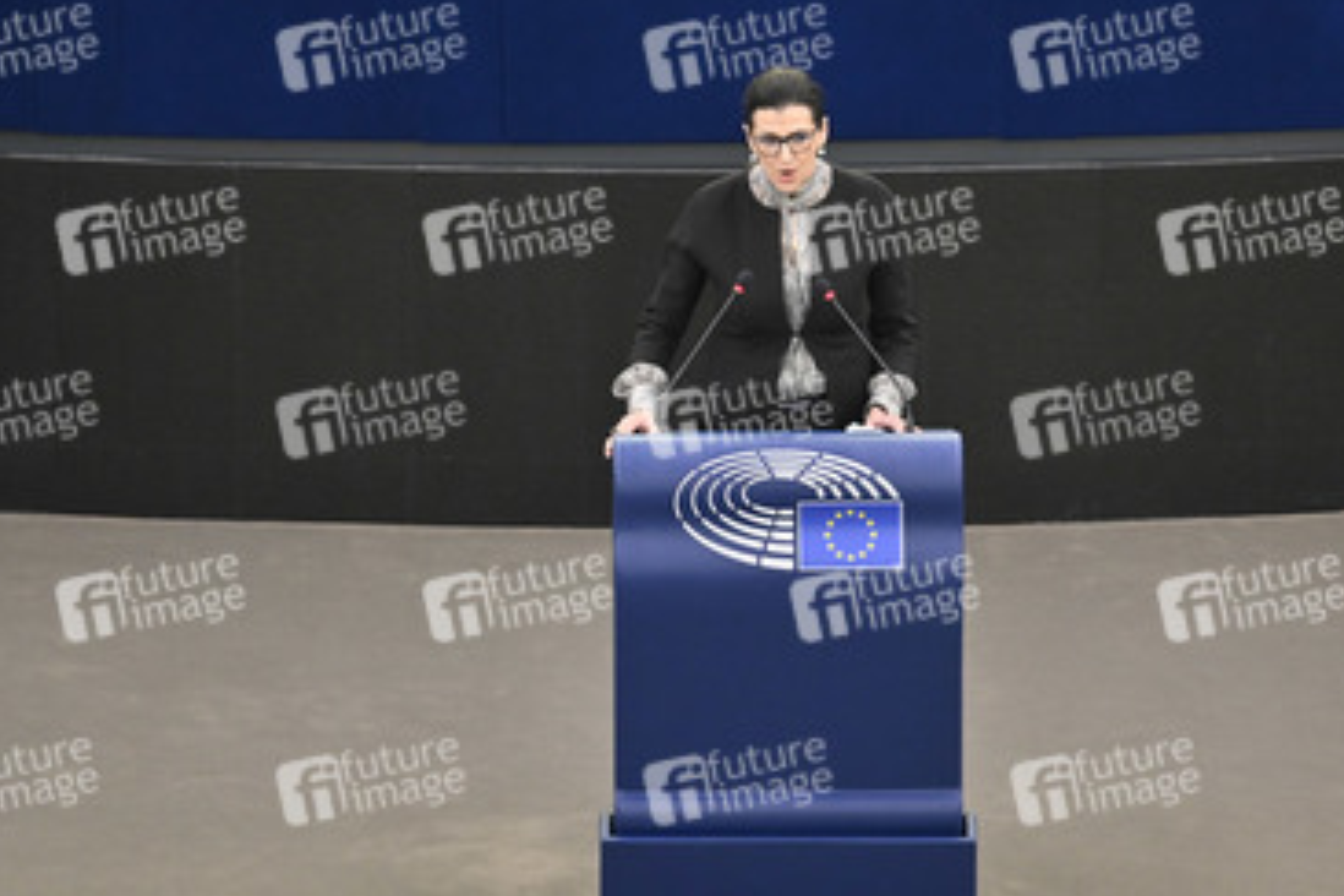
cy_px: 507
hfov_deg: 8.4
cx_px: 786
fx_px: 9183
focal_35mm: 246
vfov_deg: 5.6
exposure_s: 1/250
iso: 1000
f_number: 2.8
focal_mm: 200
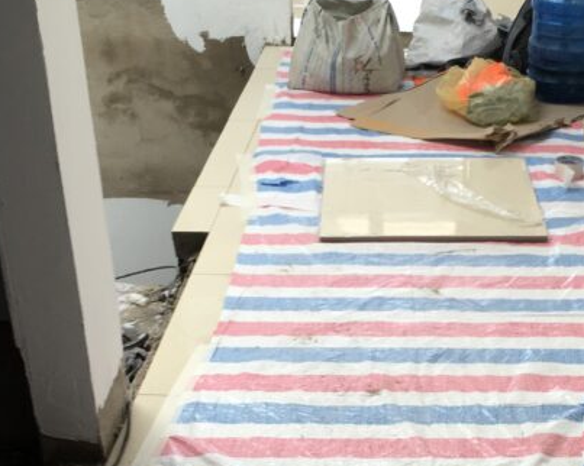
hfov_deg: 26.1
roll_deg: -0.3
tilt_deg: -28.9
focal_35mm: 72
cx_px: 426
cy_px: 418
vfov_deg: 20.8
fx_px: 1244
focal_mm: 4.15
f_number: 2.2
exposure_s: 1/100
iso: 32
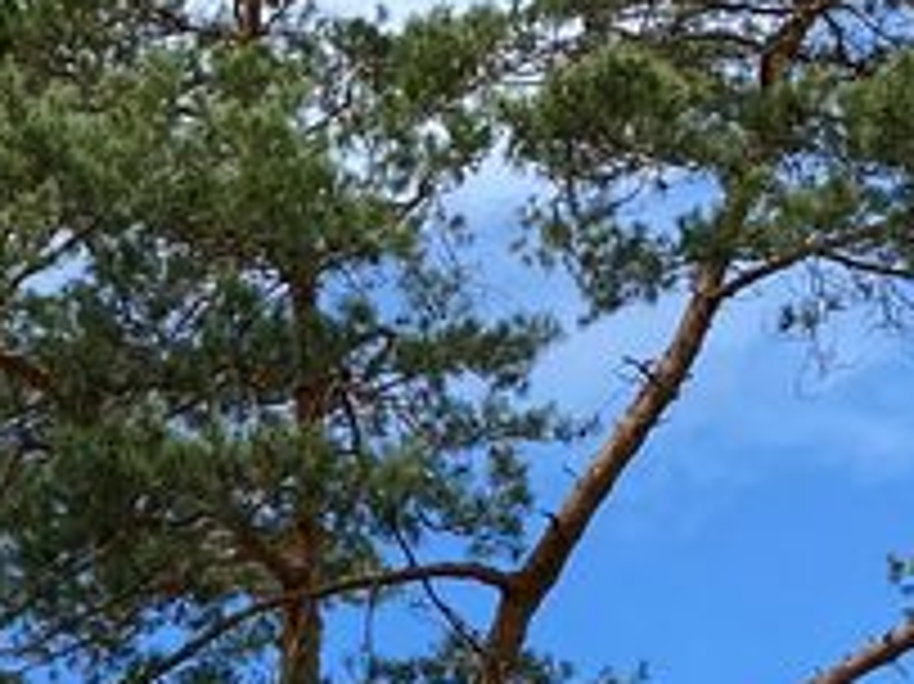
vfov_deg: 10.0
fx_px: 3457
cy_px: 1593
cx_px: -482
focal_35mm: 131
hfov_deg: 14.1
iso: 32
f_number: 1.8
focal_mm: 4.2
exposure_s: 1/2358
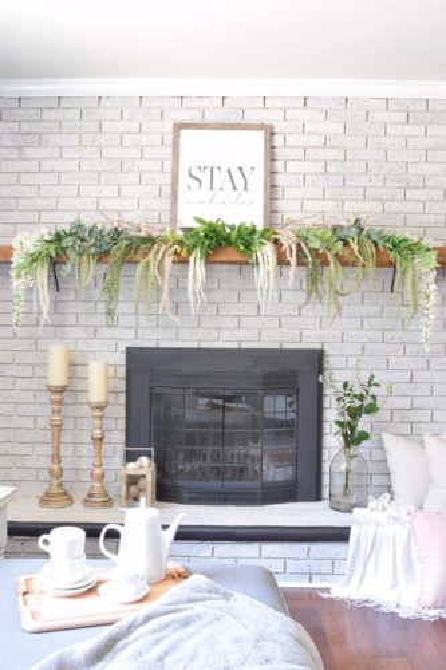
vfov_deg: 55.1
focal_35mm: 34
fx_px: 642
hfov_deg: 38.3
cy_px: 335
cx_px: 223
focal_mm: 23
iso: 100
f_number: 9
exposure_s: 4
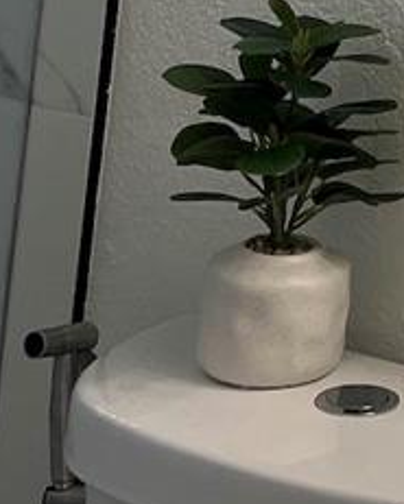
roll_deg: -5.3
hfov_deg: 10.4
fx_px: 1972
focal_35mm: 132
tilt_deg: -1.5
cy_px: -251
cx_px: 906
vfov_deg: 13.7
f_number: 1.6
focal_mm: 5.1
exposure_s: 1/120
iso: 80
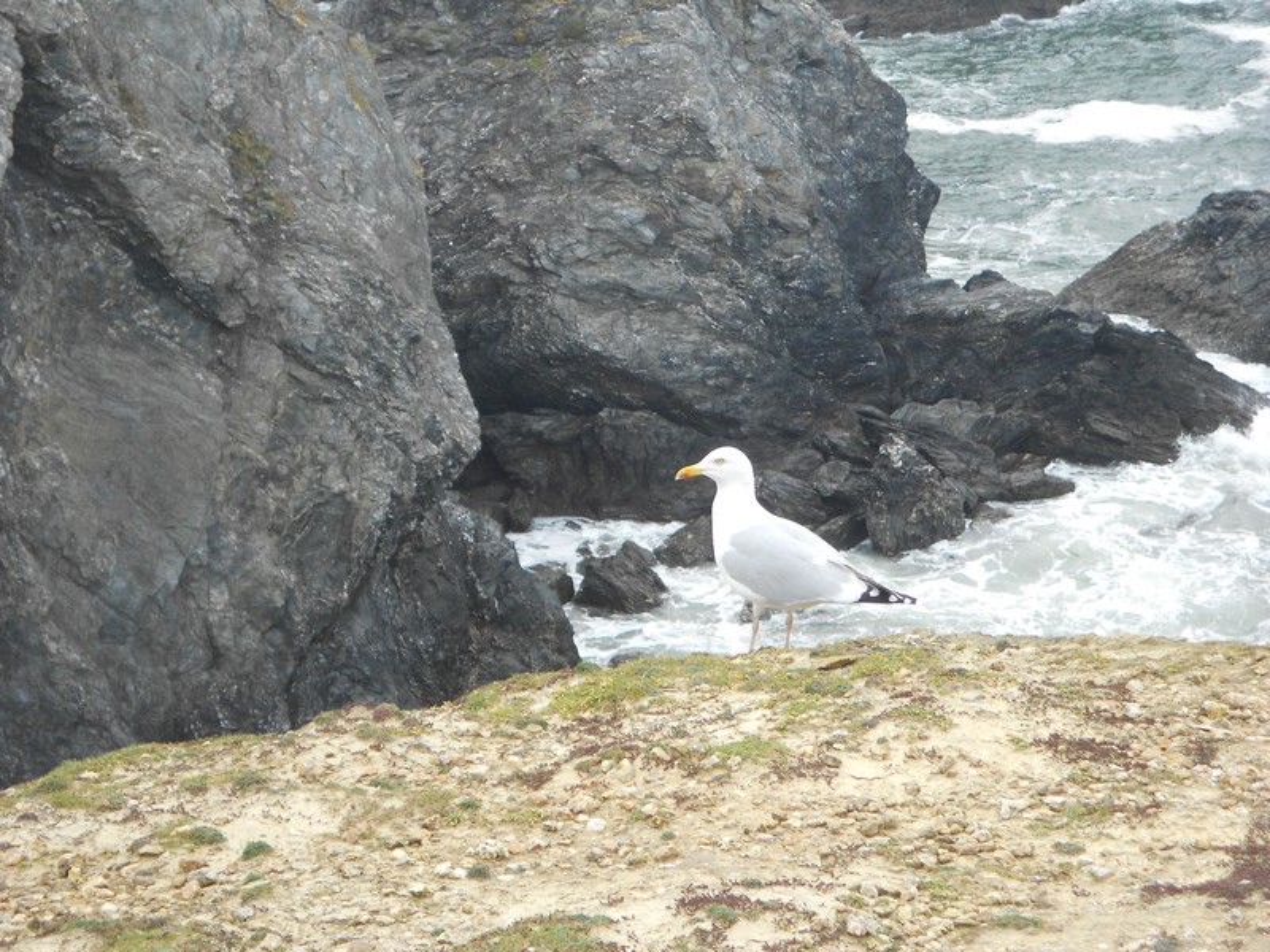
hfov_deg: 19.8
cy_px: 476
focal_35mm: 99
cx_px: 635
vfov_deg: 14.9
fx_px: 3632
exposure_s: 1/80
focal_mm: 17.6
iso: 80
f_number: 5.5
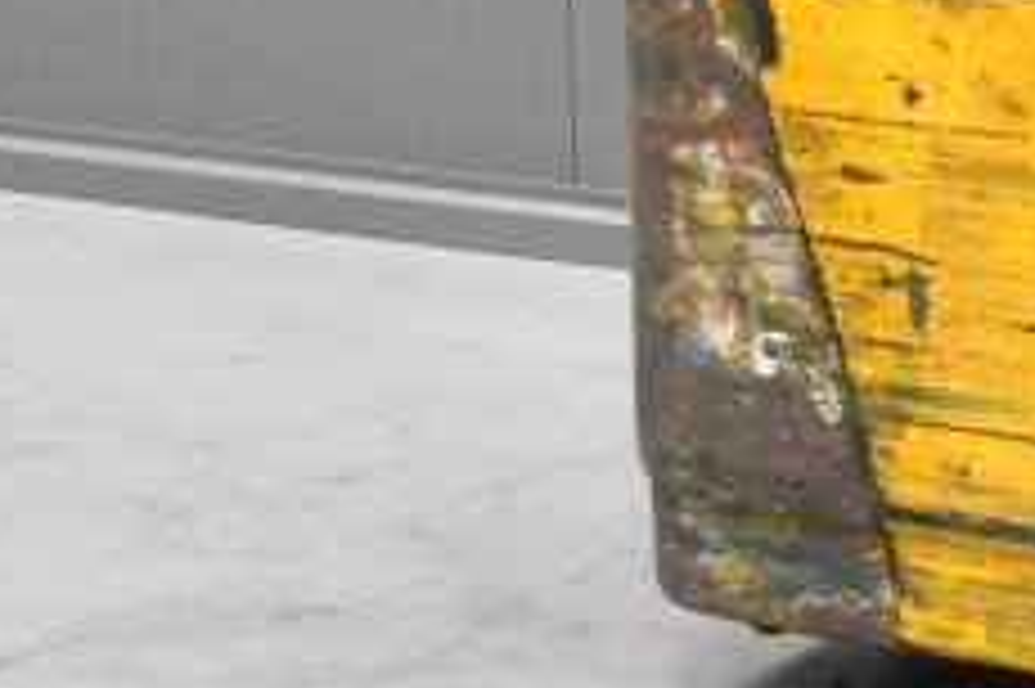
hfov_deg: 10.0
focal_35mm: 188
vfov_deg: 7.1
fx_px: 5401
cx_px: 2174
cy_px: -495
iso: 1600
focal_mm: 24
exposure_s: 1/25
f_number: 5.6
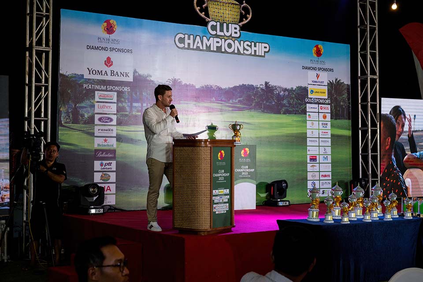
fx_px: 752
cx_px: 212
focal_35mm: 64
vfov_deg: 21.2
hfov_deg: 31.4
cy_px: 141
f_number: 6.3
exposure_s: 1/200
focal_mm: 64
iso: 800
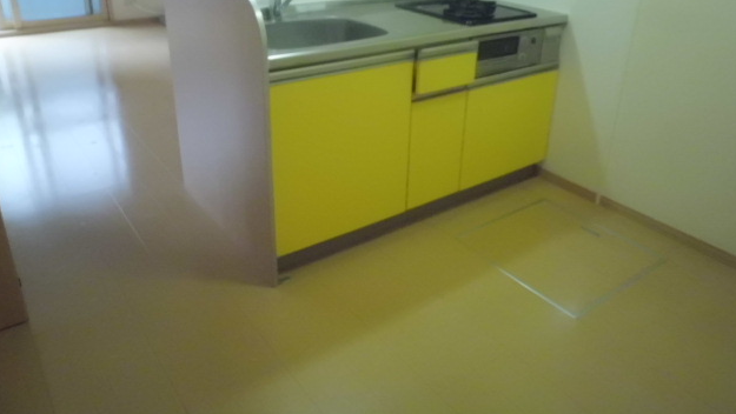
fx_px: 566
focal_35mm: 29
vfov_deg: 39.7
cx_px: 374
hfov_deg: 66.0
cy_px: 134
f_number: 2.8
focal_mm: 4.7
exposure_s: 1/60
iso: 800
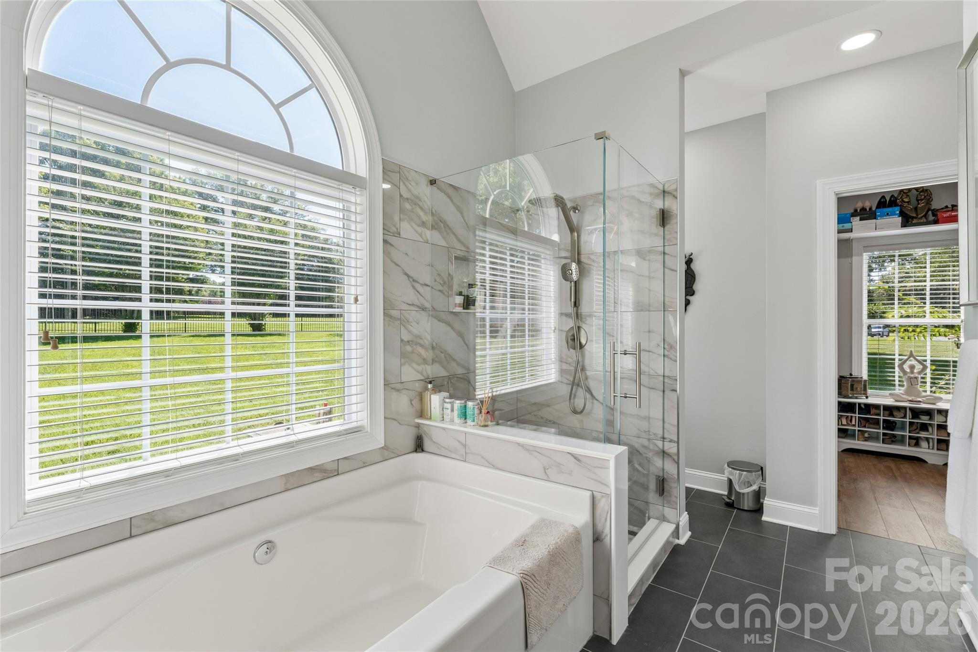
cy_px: 326
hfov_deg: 96.7
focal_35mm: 16
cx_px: 489
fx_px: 435
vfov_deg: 73.7
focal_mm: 16
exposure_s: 1/50
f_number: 13
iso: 400
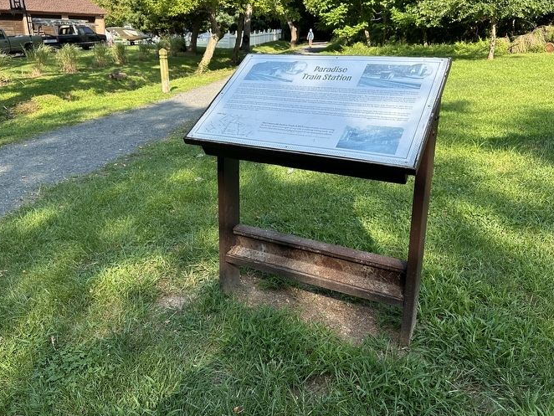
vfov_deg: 48.1
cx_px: 259
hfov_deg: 61.6
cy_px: 173
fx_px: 464
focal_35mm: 29
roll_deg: +0.1
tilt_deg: -16.2
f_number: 1.78
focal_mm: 6.86
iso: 80
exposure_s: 1/1062
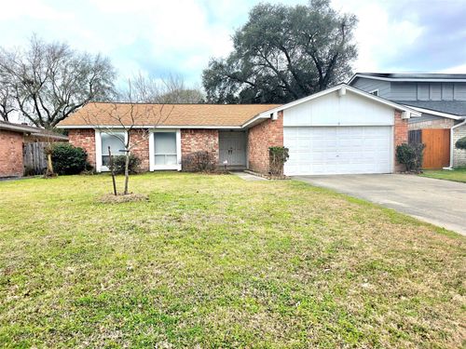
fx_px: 310
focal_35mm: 23
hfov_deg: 73.9
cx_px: 233
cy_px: 174
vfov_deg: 58.9
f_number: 1.7
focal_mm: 6.3
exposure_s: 1/370
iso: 50
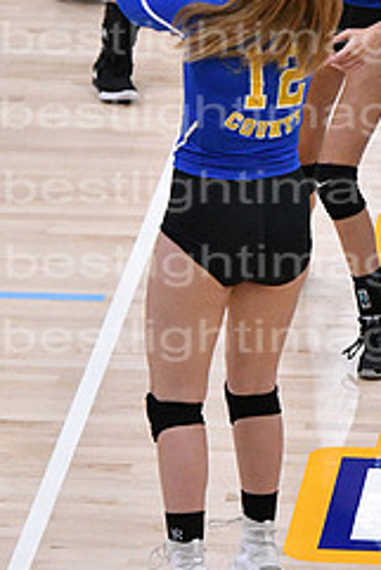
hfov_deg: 3.4
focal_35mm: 405
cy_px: 80
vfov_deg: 5.1
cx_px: 226
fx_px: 6420
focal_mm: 112
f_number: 3.2
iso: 6400
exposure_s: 1/1250
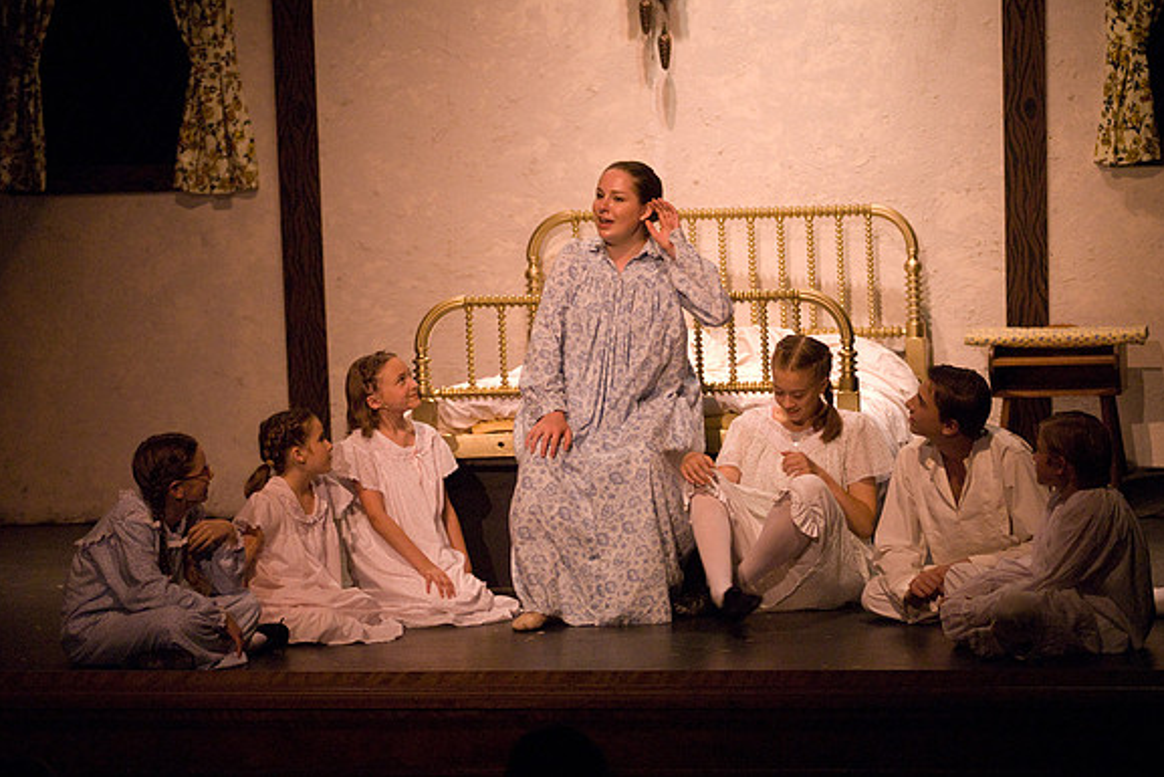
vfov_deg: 8.3
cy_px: 390
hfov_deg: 12.4
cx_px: 583
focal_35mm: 166
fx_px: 5368
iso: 1600
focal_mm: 110
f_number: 2.8
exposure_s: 1/160
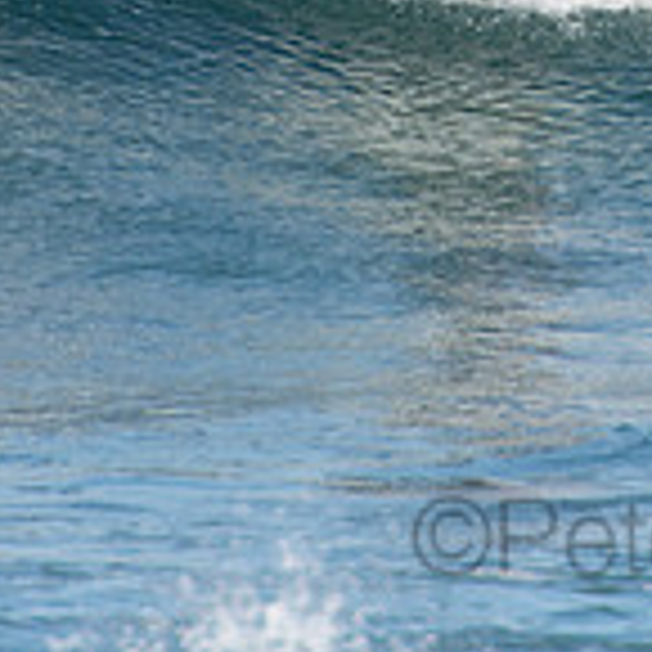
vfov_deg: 0.9
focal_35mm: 2043
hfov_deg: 0.9
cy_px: -209
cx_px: 760
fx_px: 43536
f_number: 5.6
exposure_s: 1/1250
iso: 280
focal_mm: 400
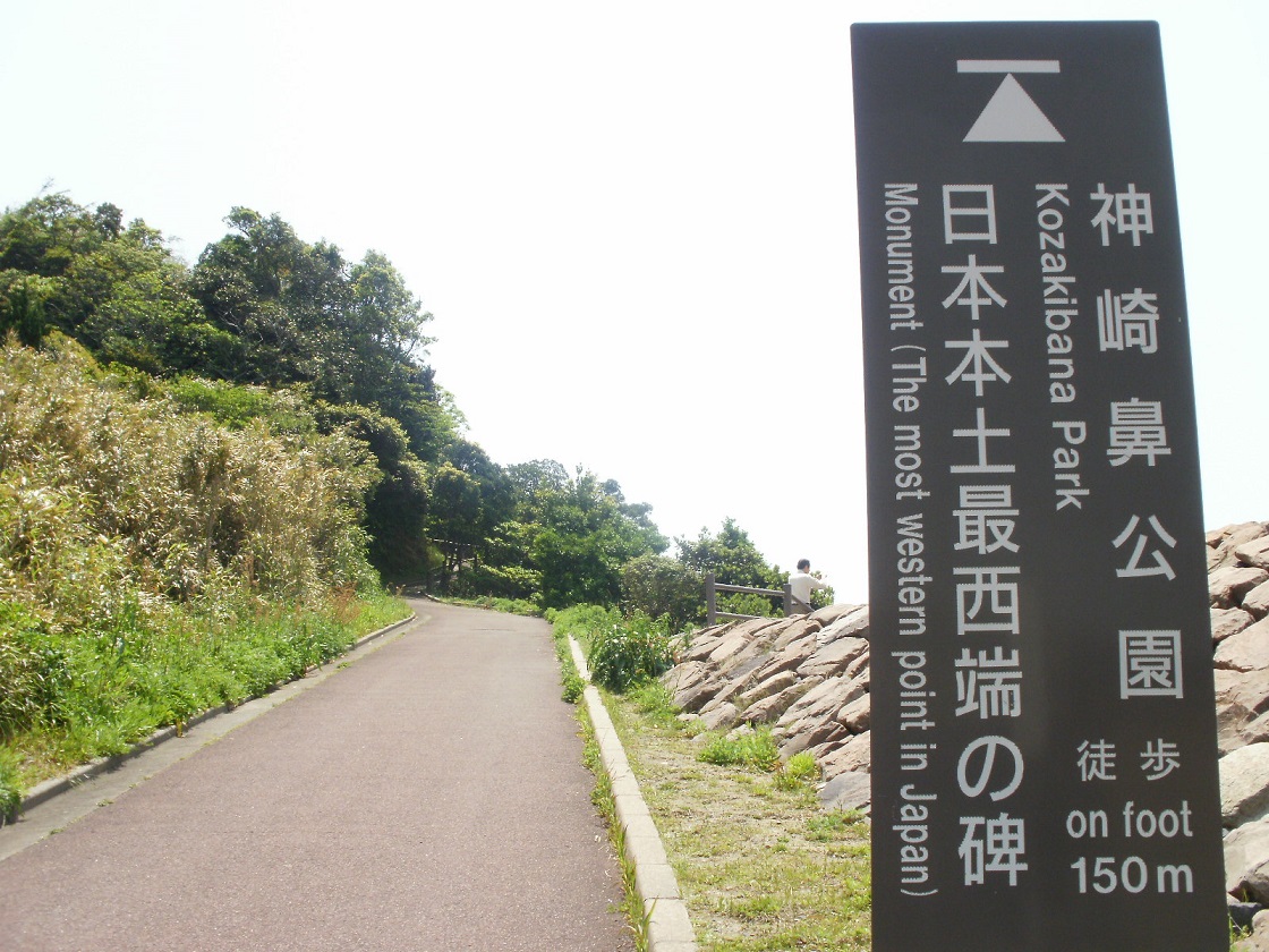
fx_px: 1320
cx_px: 634
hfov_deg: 51.4
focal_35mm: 36
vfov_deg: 39.7
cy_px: 476
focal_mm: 6.3
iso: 100
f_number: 5.6
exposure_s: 1/320
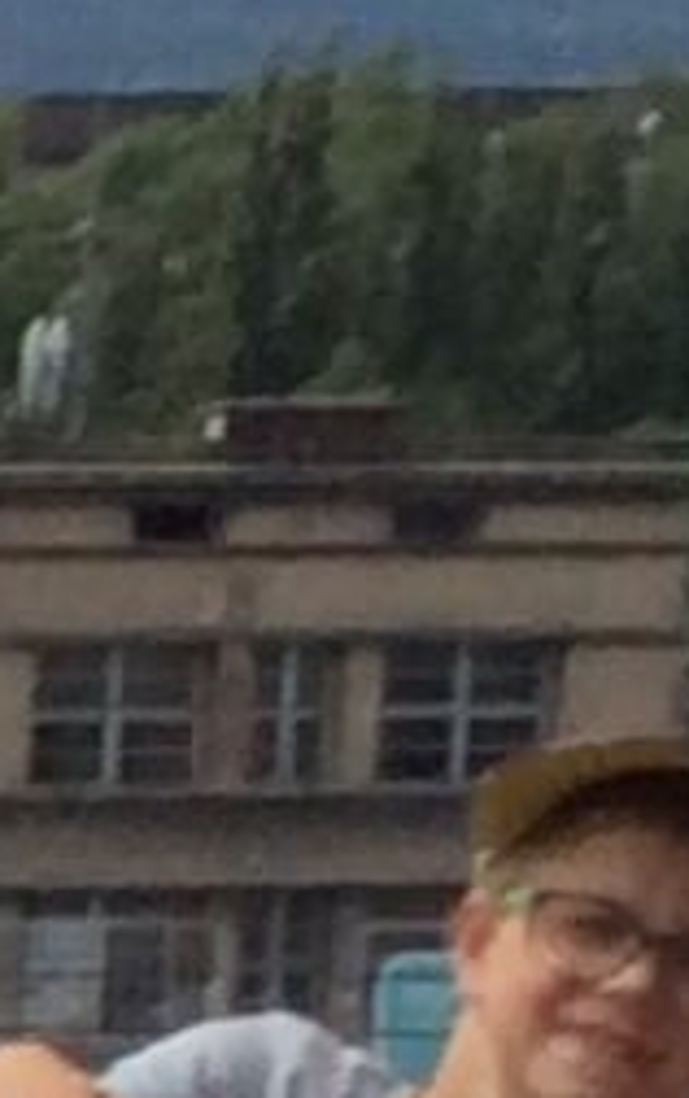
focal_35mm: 344
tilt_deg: -7.0
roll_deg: +2.4
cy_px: 2126
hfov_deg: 3.4
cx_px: -3262
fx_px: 10312
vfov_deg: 6.0
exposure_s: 1/1972
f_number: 2.4
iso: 32
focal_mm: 3.3
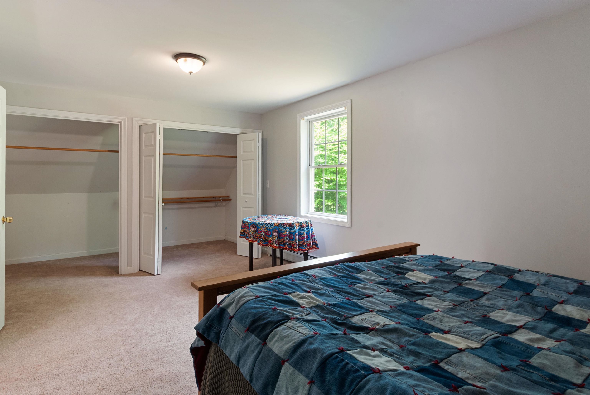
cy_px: 198
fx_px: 295
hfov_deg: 89.9
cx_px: 295
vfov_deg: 67.5
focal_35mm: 18
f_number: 10
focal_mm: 12
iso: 200
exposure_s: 1.5
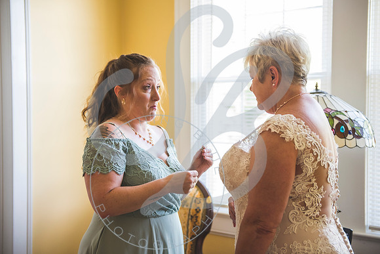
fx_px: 557
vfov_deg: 25.7
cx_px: 189
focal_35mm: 53
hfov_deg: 37.7
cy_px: 127
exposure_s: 1/125
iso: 1250
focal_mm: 52
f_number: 2.8
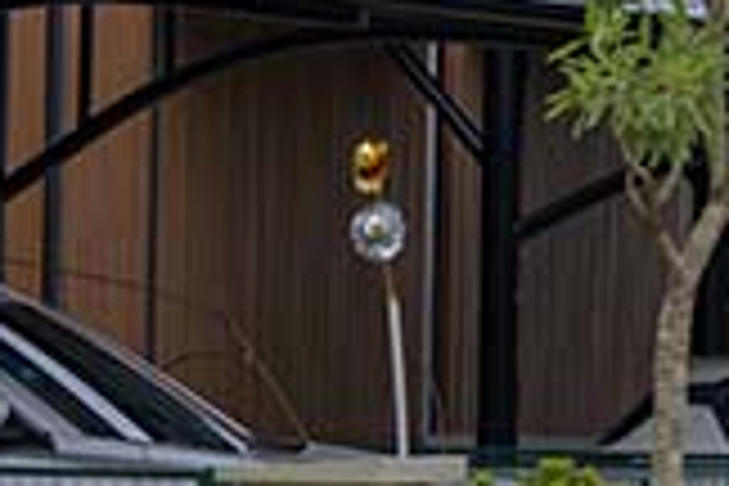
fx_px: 11258
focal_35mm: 556
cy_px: 454
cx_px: 1305
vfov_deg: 2.5
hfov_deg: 3.7
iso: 180
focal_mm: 94
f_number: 2.8
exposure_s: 1/2500
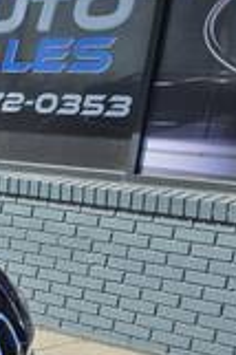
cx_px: -344
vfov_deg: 21.0
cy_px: 322
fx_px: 936
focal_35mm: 95
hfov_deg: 11.6
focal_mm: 5.4
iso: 25
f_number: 1.8
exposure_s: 1/1859
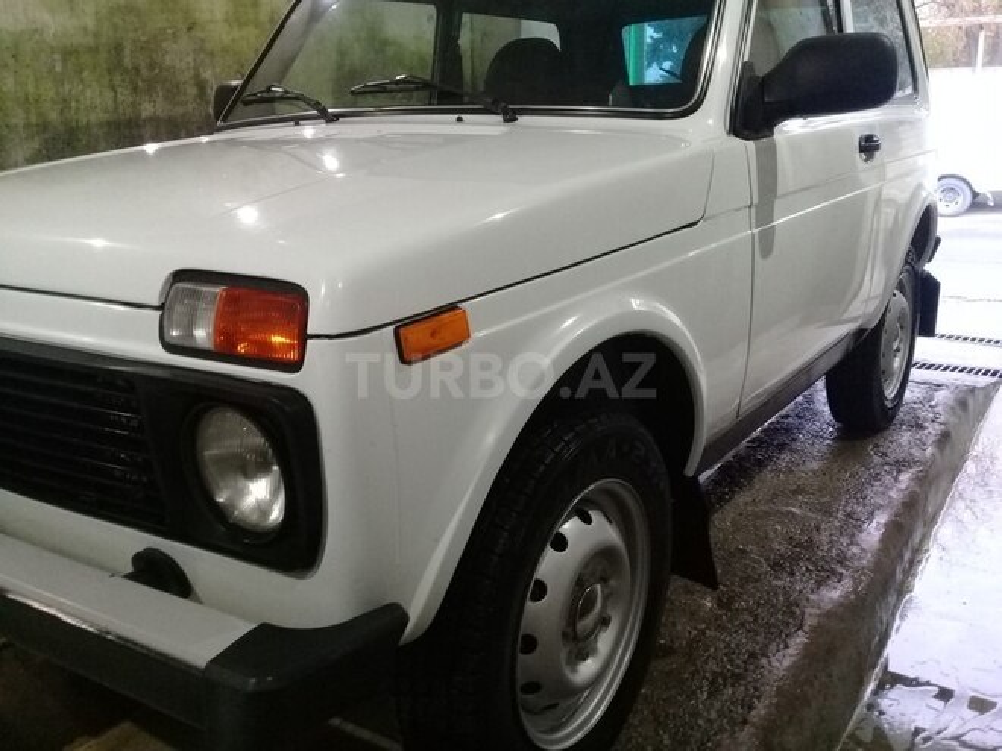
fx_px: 897
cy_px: 376
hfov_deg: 58.4
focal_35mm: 31
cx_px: 501
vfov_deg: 45.4
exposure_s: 1/25
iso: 200
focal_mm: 3.3
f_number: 2.2
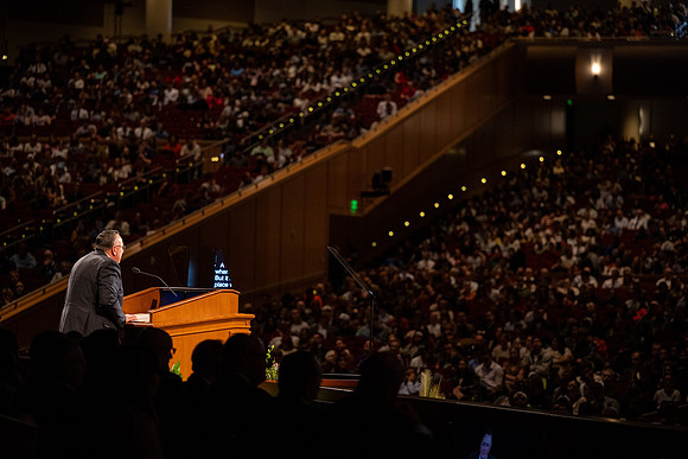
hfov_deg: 17.8
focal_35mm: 115
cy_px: 230
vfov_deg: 11.9
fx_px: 2198
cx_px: 344
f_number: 2.8
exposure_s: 1/200
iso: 2000
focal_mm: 115
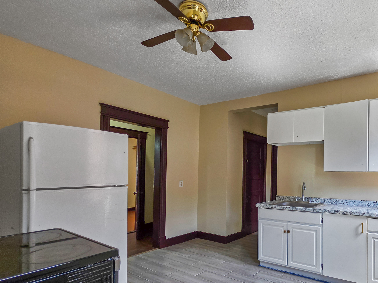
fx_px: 218
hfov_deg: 78.7
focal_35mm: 20
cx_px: 256
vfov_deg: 65.2
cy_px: 173
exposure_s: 1/120
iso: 40
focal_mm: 2.2
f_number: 1.9
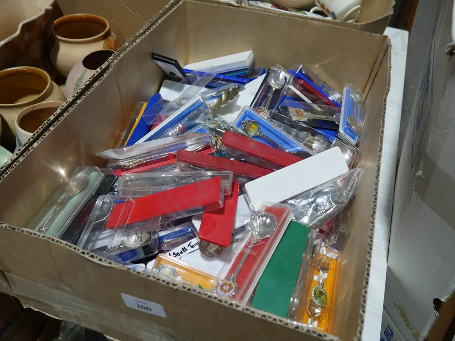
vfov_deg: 46.8
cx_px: 228
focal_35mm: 30
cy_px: 170
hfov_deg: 59.9
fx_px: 395
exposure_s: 1/80
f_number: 4.5
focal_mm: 15
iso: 200
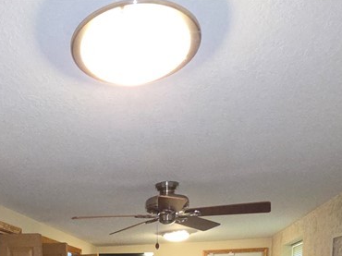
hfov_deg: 50.3
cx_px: 108
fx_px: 355
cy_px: 350
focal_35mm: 36
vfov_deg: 29.7
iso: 500
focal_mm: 2.2
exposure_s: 1/30
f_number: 2.2
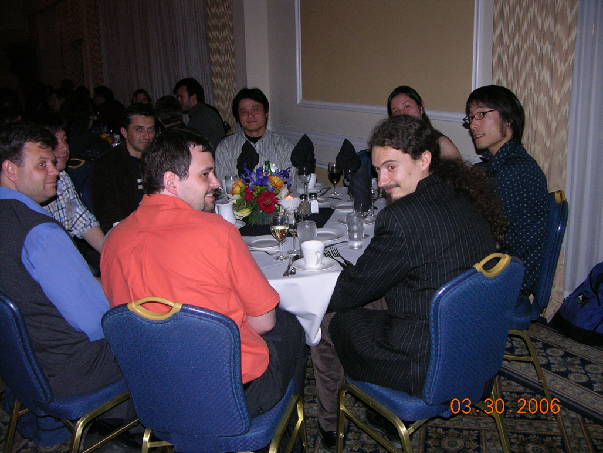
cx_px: 302
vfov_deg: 40.7
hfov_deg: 52.6
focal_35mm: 35
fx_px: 610
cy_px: 226
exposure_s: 1/60.1
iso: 200
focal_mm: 8.9
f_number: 2.8
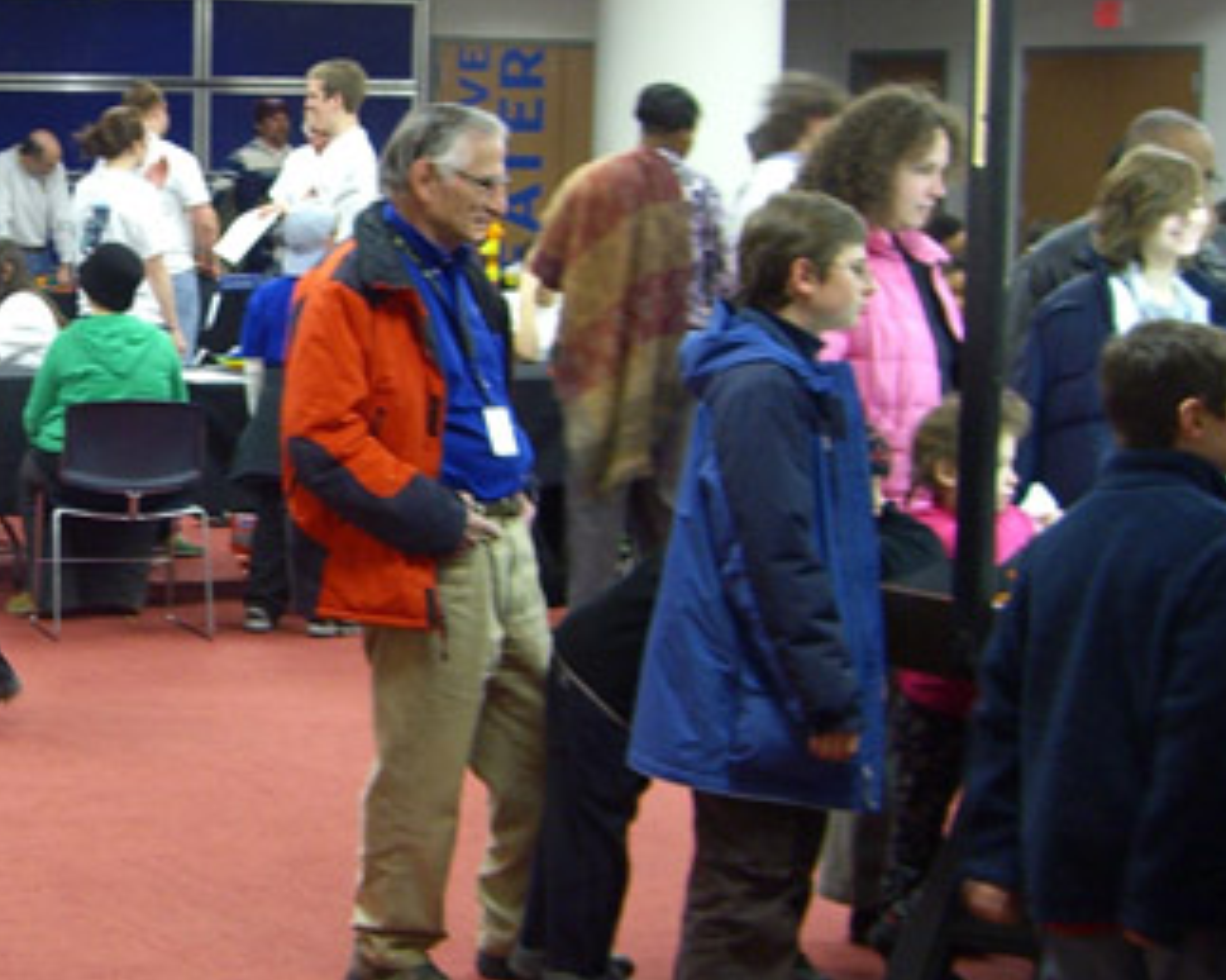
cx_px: -61
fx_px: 3336
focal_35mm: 92
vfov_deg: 16.7
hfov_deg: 20.0
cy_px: 543
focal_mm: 7.9
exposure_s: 1/15
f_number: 2.8
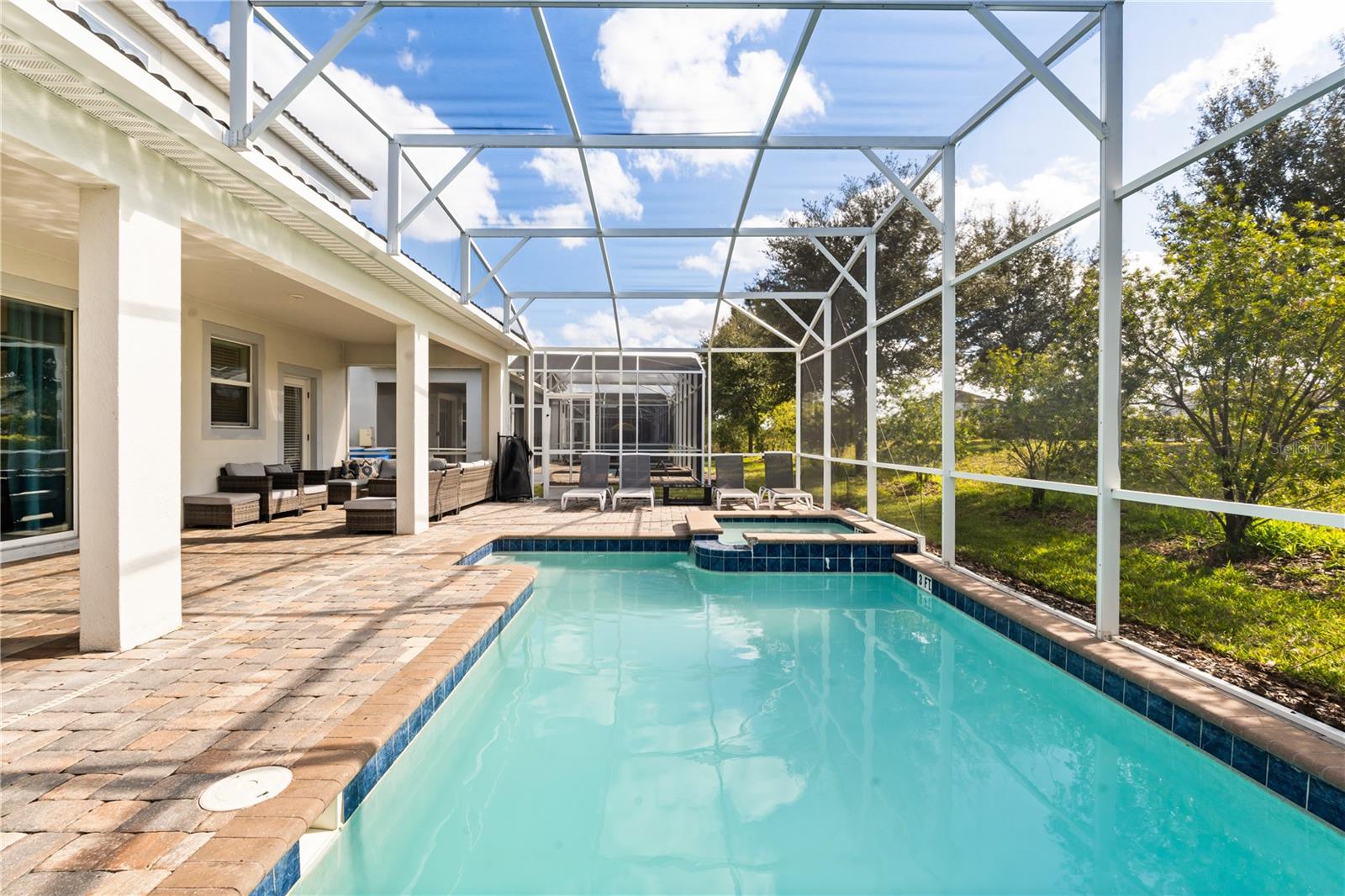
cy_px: 448
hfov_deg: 96.7
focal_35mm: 16
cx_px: 672
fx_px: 598
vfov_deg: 73.7
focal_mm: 16
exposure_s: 1/125
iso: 320
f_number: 13
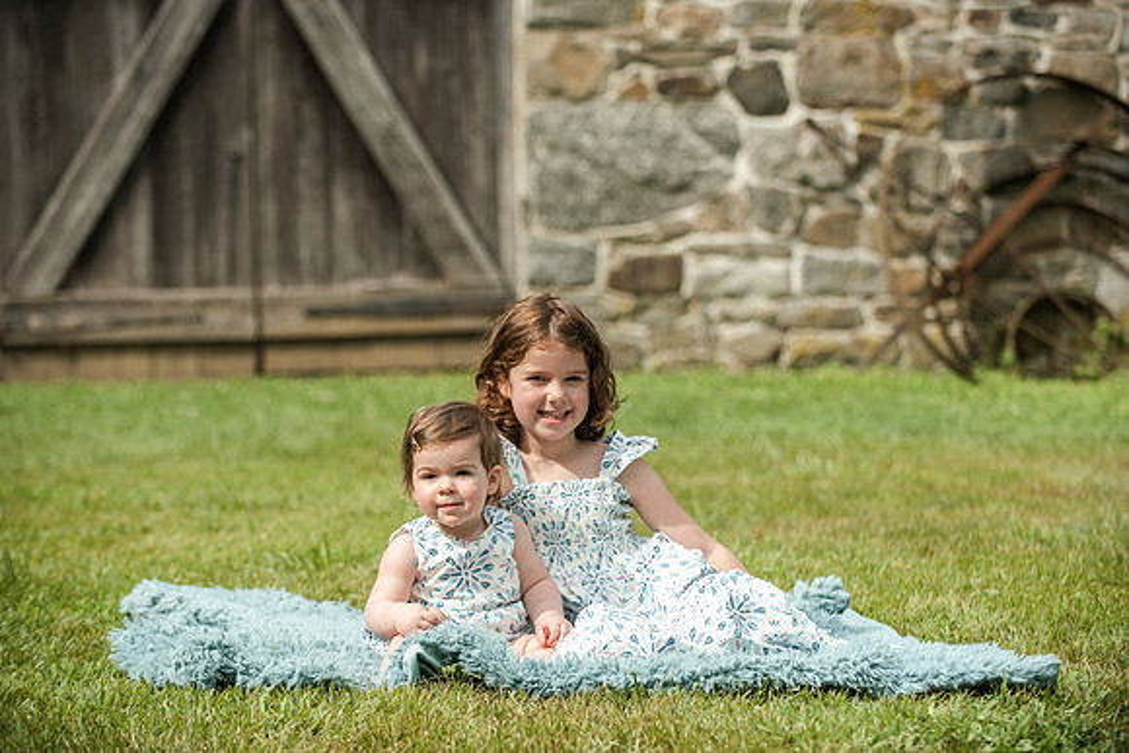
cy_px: 376
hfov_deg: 18.6
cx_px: 564
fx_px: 3450
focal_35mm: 110
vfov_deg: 12.5
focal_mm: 110
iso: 400
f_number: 4
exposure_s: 1/4000
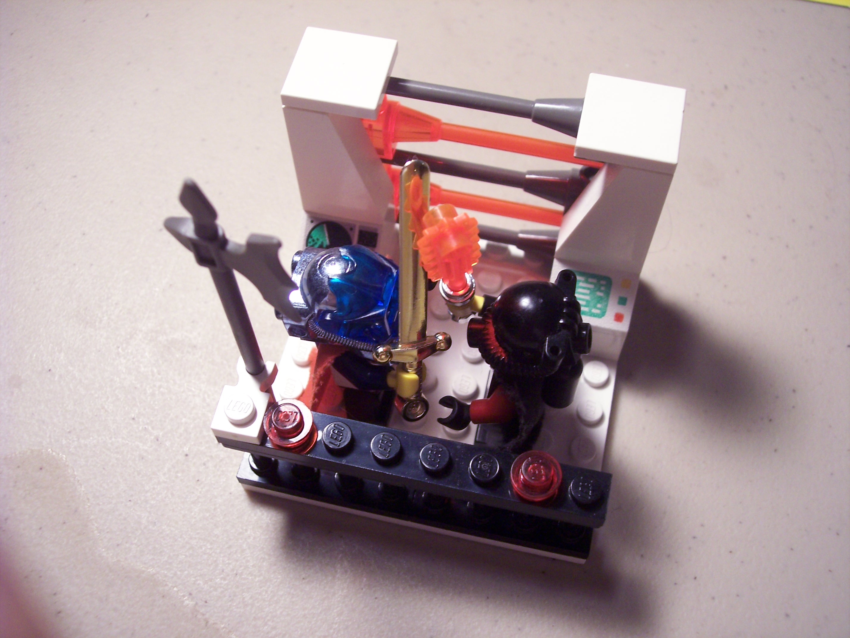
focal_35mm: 39
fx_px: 958
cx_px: 425
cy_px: 319
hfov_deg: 47.9
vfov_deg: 36.8
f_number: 3.4
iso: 200
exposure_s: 1/20
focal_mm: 8
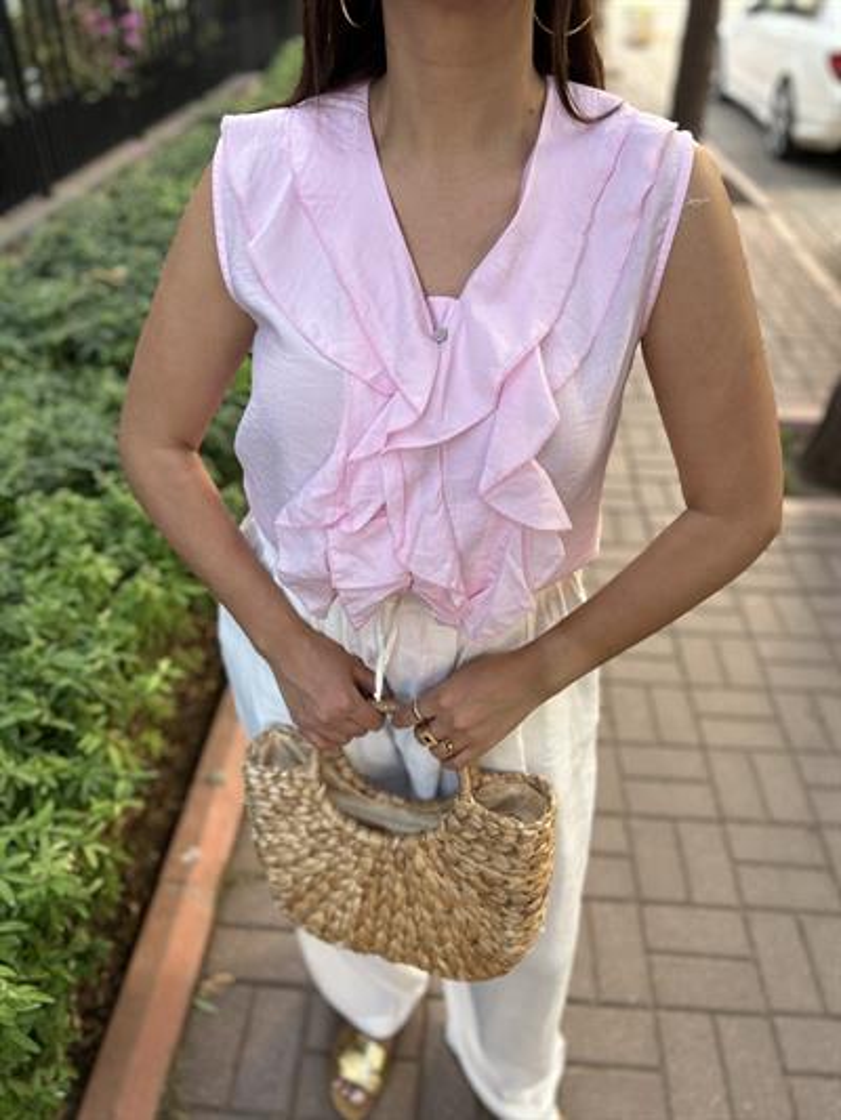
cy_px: 560
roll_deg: -0.6
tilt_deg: -36.9
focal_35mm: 26
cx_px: 420
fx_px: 842
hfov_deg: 53.1
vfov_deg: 67.3
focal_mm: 5.7
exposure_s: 1/121
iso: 64
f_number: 1.5
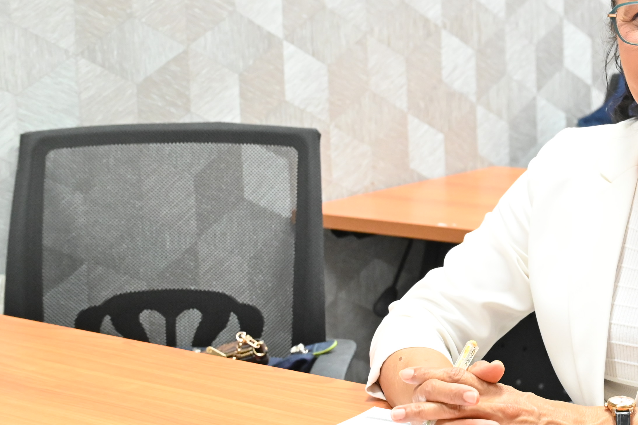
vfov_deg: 16.1
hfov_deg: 23.1
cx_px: 610
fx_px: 1506
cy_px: 183
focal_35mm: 85
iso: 5000
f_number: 5.6
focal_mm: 41
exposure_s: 1/60
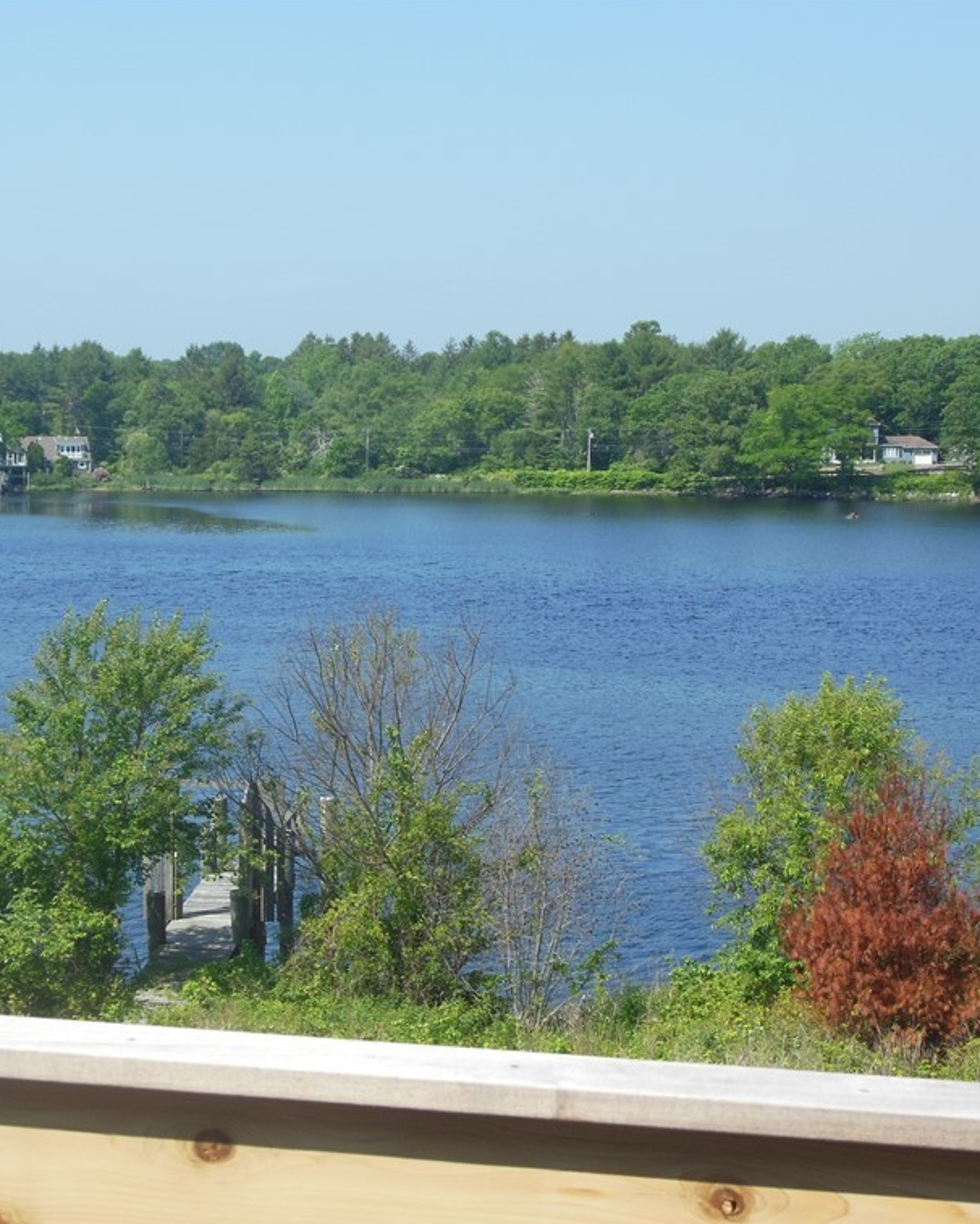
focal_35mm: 66
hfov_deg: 23.1
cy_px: 614
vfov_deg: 28.7
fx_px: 2392
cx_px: 393
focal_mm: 8.9
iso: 125
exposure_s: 1/800
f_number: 4
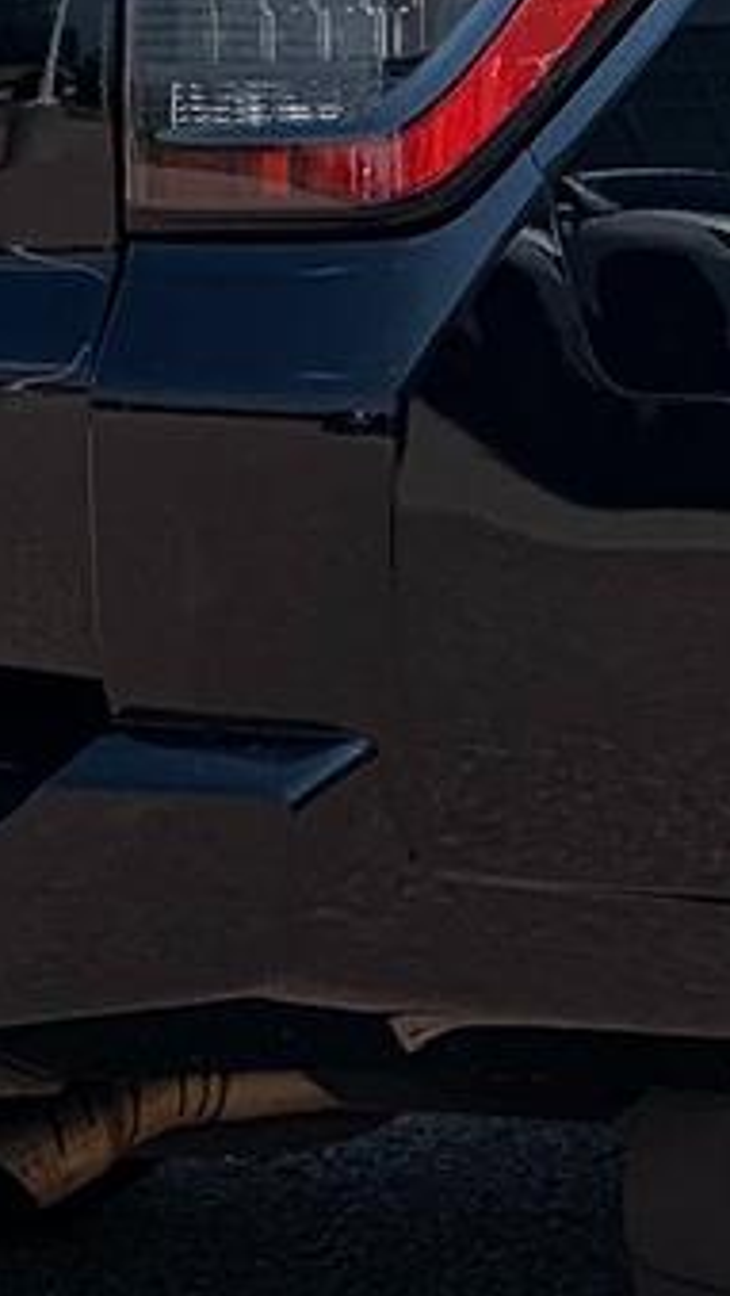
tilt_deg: -7.7
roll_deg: +0.1
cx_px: 898
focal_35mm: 107
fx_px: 3677
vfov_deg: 19.7
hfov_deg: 11.1
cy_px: 168
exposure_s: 1/2481
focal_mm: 4.25
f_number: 1.8
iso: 25
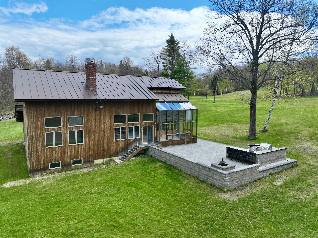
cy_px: 119
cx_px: 159
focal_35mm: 24
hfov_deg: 71.6
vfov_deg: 56.8
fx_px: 220
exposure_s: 1/2000
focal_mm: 12.29
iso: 230
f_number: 2.8
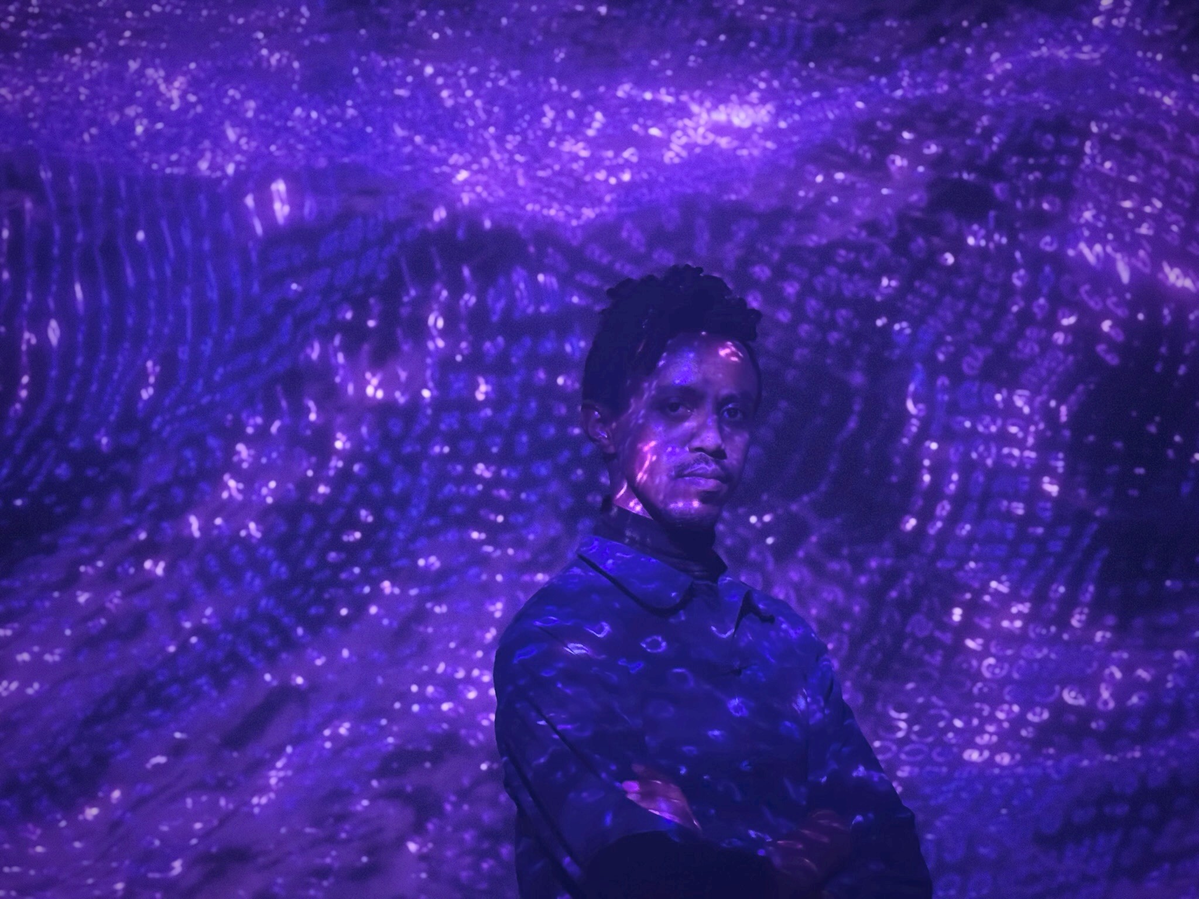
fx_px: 1663
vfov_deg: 30.3
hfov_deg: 39.7
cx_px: 600
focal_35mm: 48
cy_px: 450
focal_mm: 6.76
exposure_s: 1/20
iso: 800
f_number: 1.78
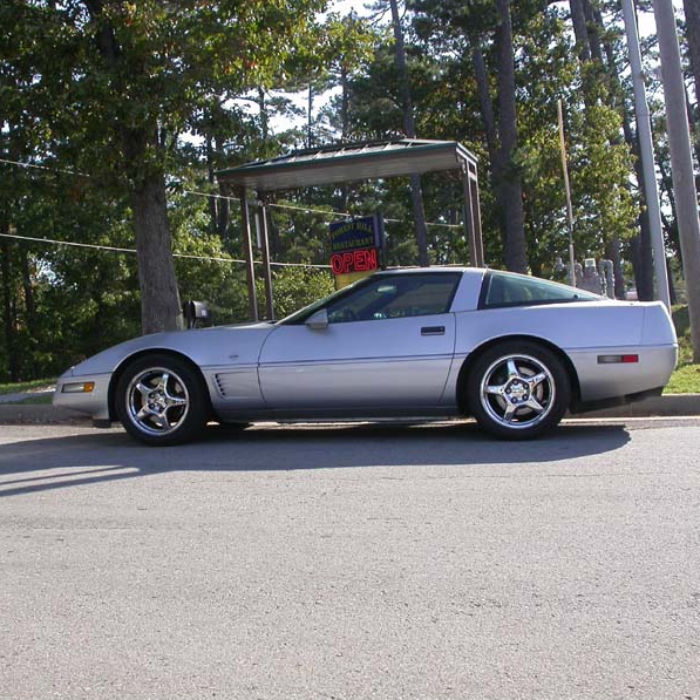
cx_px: 314
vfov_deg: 37.6
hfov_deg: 37.5
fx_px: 1030
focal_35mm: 45
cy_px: 351
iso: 100
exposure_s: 1/198
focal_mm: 7.85
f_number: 6
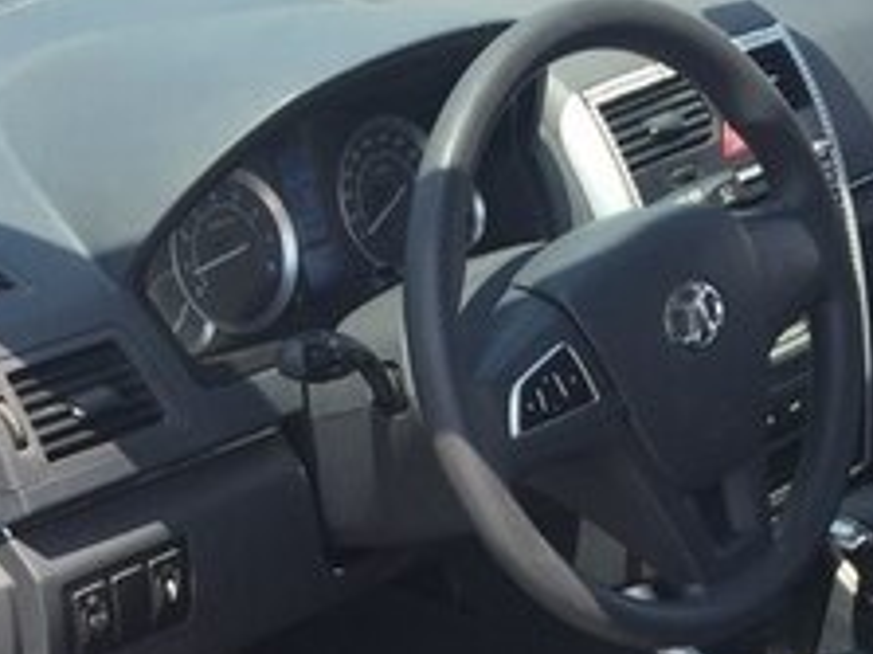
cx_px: 321
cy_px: 801
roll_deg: -1.1
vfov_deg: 16.4
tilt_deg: -34.4
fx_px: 2168
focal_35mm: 86
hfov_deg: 22.7
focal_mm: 4.15
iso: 32
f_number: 2.2
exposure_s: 1/565
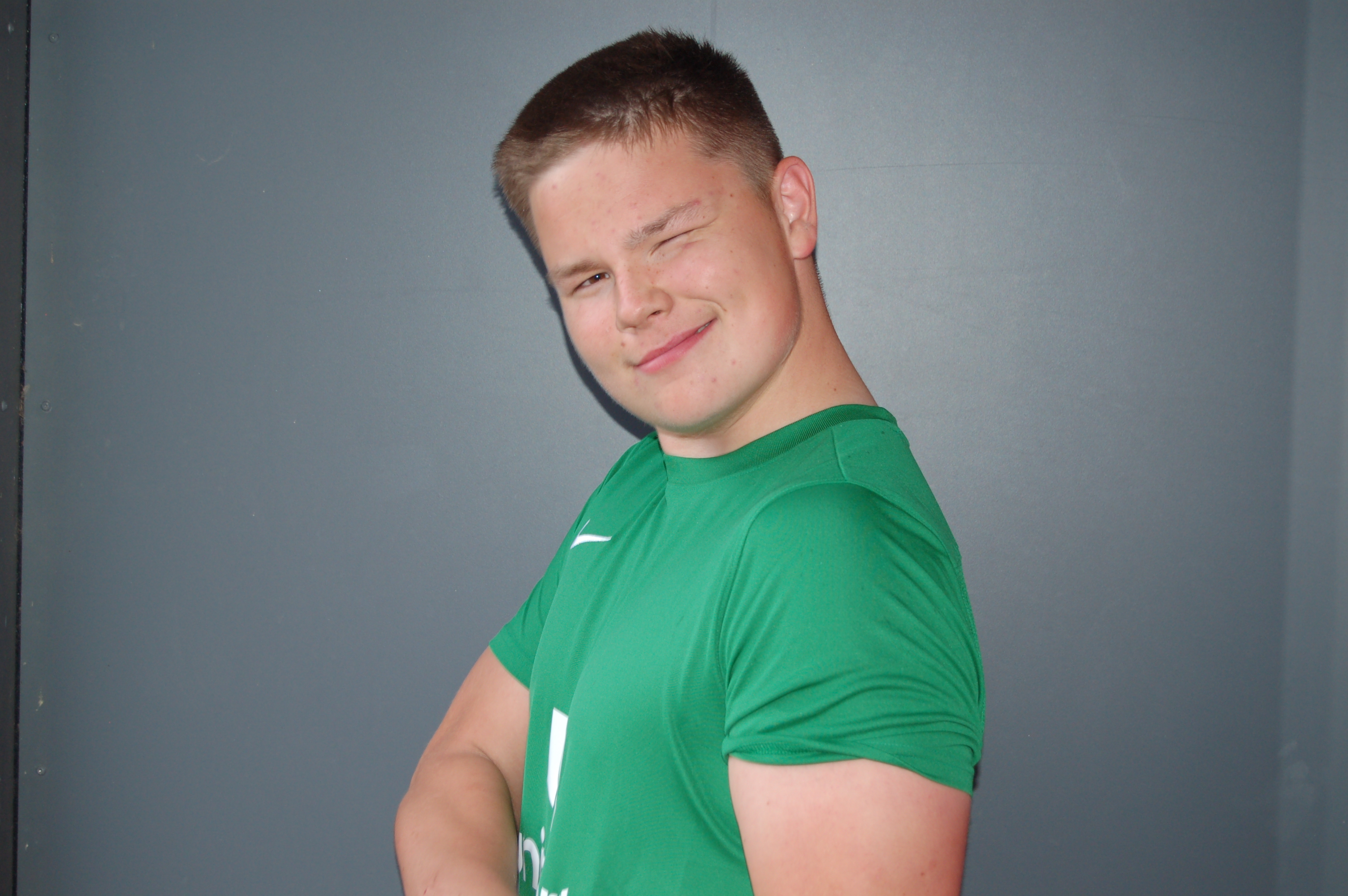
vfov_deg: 19.7
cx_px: 674
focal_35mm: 69
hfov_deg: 29.3
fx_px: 2581
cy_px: 448
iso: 400
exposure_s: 1/60
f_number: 5.3
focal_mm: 46
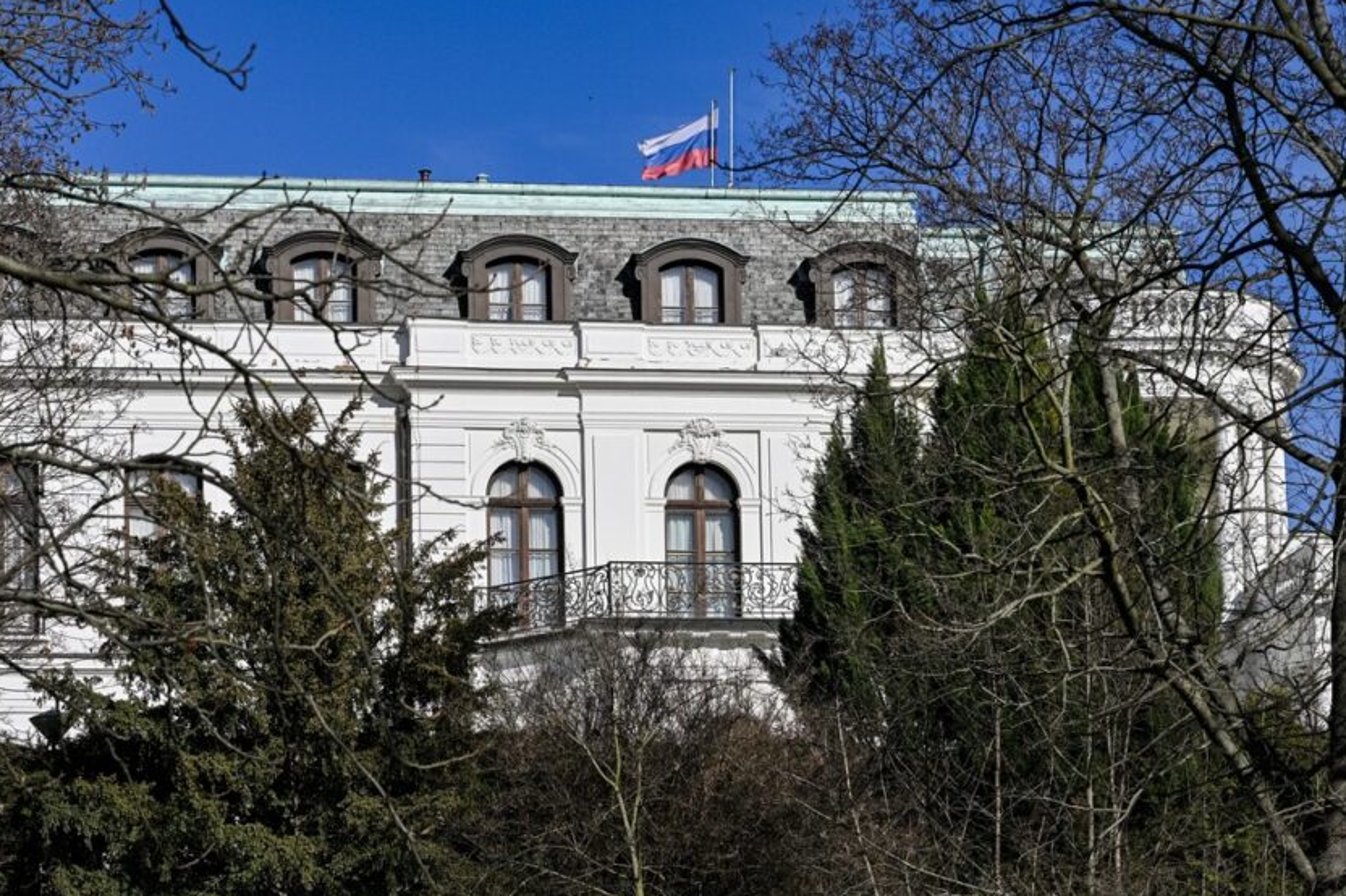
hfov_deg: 20.2
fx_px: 3775
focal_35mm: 101
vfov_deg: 13.5
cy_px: 577
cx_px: 576
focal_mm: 70
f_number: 6.3
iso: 400
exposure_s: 1/5000
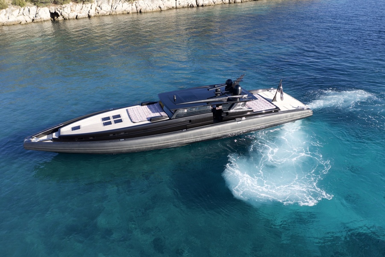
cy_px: 128
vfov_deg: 46.4
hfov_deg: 65.5
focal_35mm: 28
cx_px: 192
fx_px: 299
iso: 100
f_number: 5
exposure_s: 1/240
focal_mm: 10.26
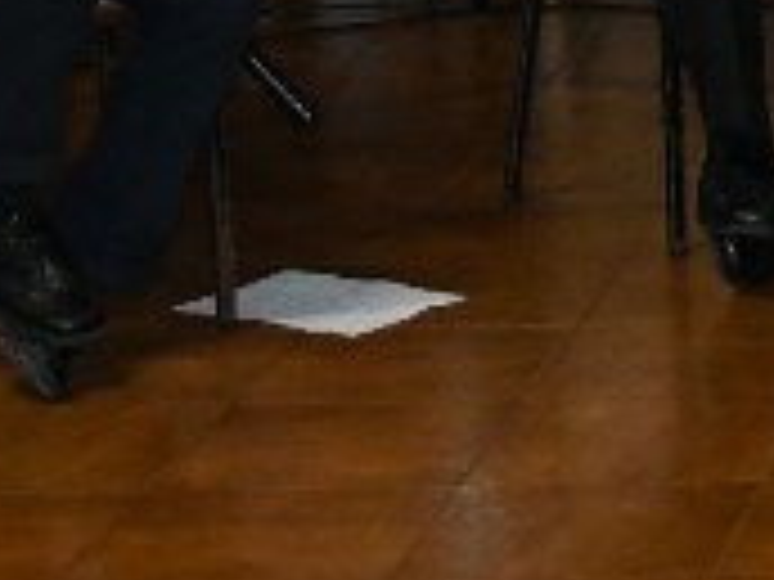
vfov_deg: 7.1
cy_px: -333
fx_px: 4606
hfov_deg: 8.8
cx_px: 1800
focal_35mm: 206
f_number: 3.8
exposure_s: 1/125
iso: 4000
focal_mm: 24
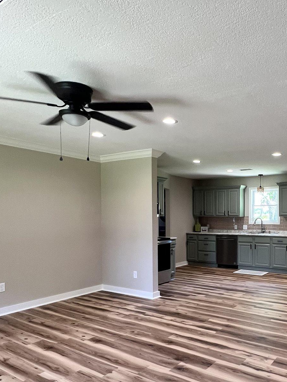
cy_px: 225
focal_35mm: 25
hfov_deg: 51.6
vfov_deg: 68.8
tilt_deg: -2.1
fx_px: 276
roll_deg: +0.8
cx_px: 228
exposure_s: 1/60
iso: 125
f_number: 1.8
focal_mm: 1.57
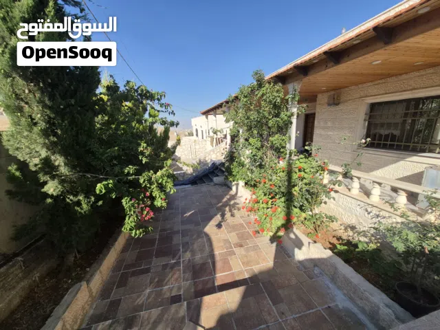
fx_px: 165
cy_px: 165
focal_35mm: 13
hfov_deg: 106.2
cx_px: 220
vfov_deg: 89.9
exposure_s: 1/1512
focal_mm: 1.74
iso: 50
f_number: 2.2
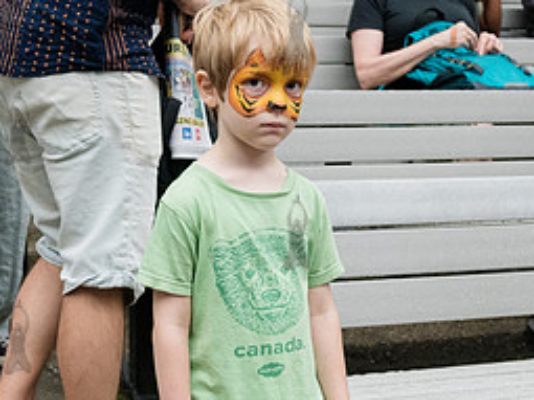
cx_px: 257
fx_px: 1465
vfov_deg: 15.5
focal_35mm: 95
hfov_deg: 20.7
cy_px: 203
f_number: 4
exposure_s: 1/400
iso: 3200
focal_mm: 34
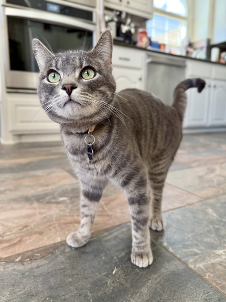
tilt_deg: -10.4
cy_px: 151
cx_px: 113
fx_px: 209
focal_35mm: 24
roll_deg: -0.7
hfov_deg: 56.8
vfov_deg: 71.6
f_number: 1.78
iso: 200
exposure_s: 1/112
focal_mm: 6.76
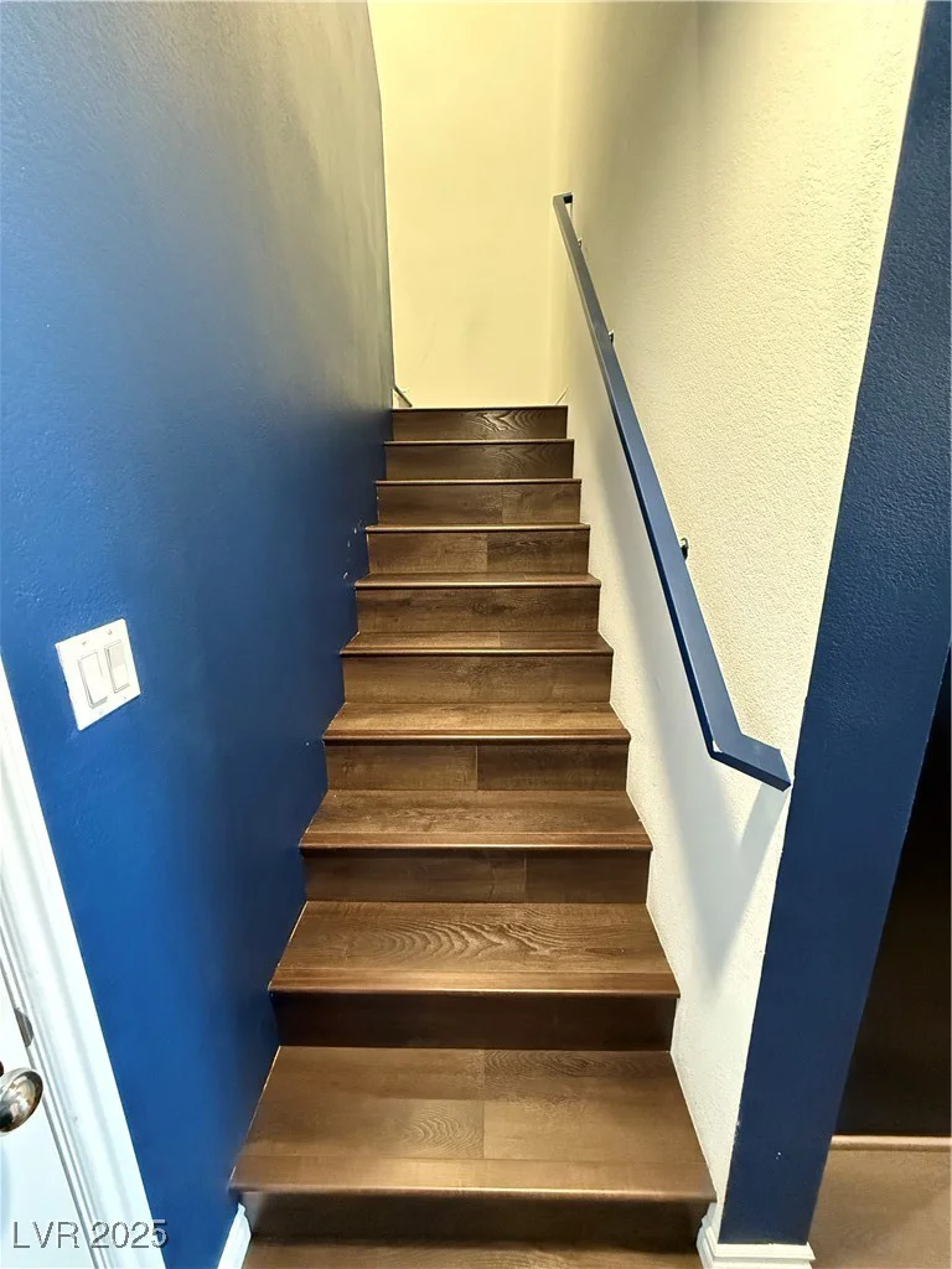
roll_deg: +1.1
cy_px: 634
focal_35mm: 14
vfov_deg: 102.1
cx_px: 476
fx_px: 513
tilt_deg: -13.3
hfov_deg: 85.7
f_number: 2.2
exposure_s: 1/60
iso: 1250
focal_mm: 2.22
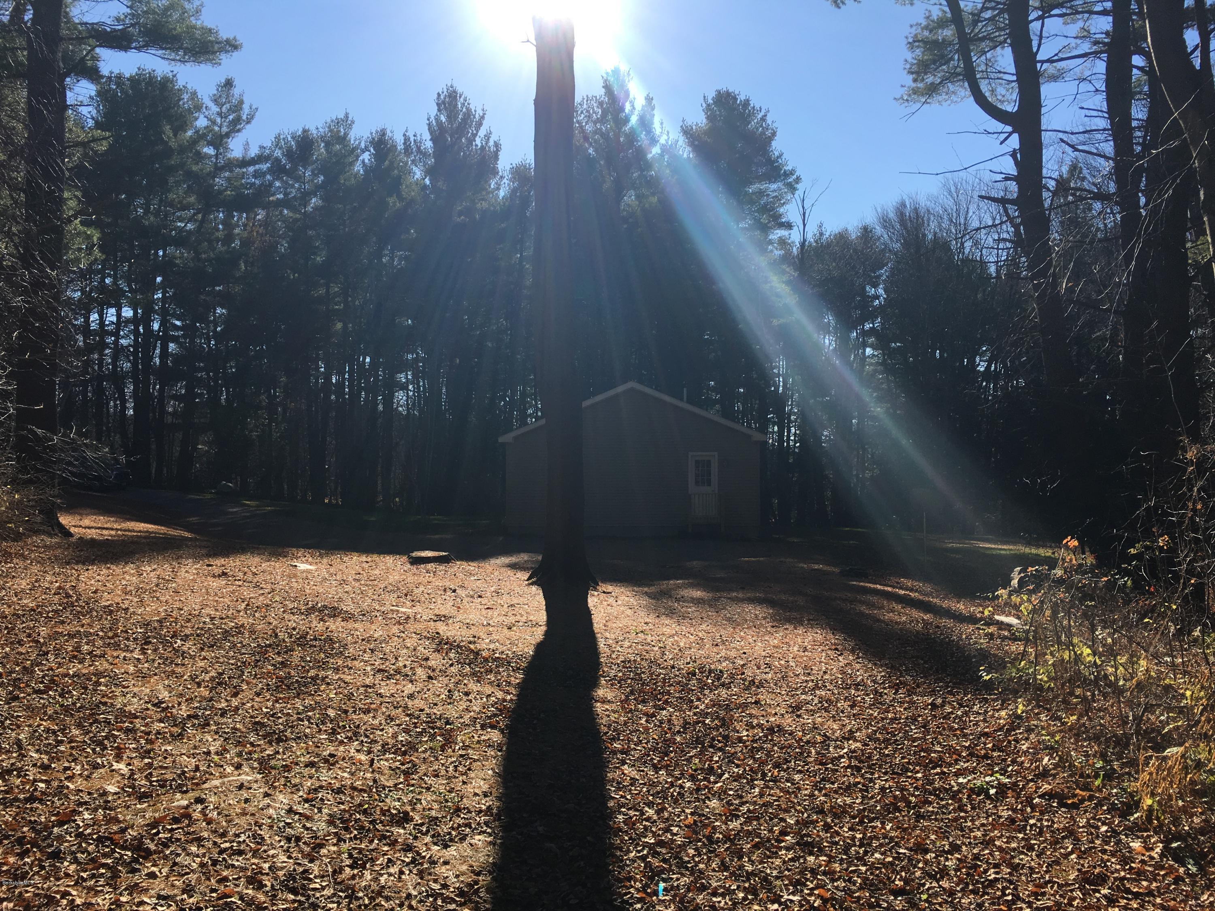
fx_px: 1018
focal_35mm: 29
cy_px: 456
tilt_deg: +0.3
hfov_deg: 61.7
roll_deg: +0.2
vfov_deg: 48.2
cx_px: 608
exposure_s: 1/1570
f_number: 2.2
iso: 25
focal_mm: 4.15
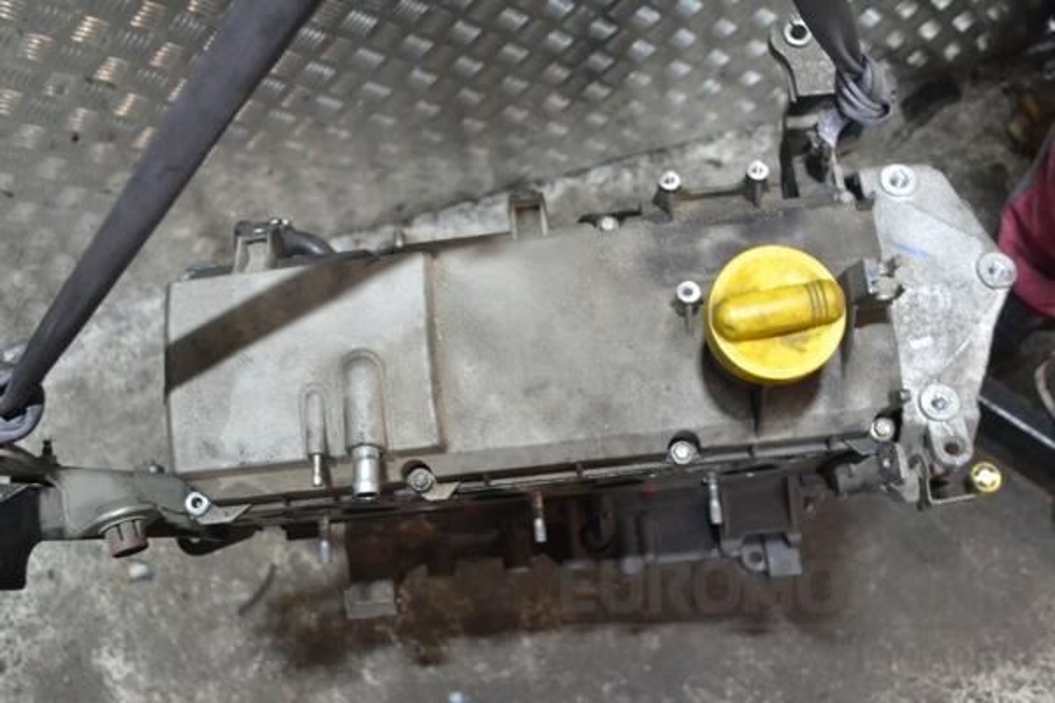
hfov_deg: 53.1
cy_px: 352
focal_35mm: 36
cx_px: 528
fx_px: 1055
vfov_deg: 36.9
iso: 3200
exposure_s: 1/30
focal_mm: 24
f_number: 5.6
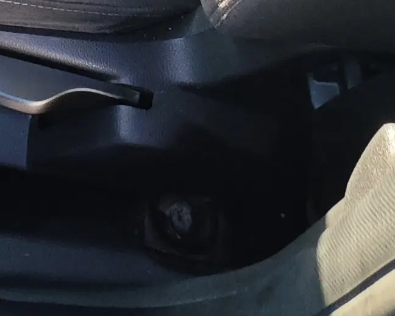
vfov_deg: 10.4
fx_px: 865
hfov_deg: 24.3
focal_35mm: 74
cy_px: -715
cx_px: -20
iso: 50
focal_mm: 2.03
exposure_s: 1/157
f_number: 1.8
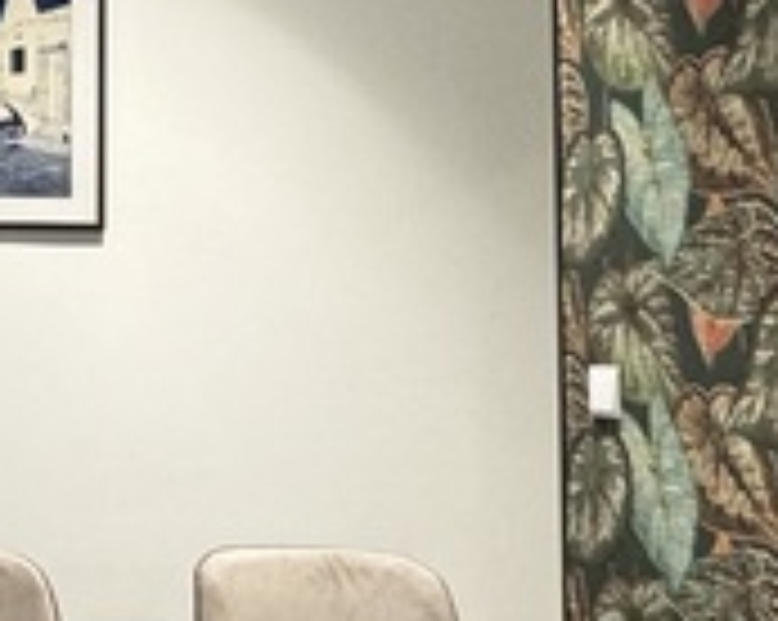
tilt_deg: +3.6
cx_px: -409
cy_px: 158
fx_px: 1863
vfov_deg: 18.8
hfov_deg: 20.1
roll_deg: -0.9
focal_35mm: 81
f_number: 2.2
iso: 200
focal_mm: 2.22
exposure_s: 1/50
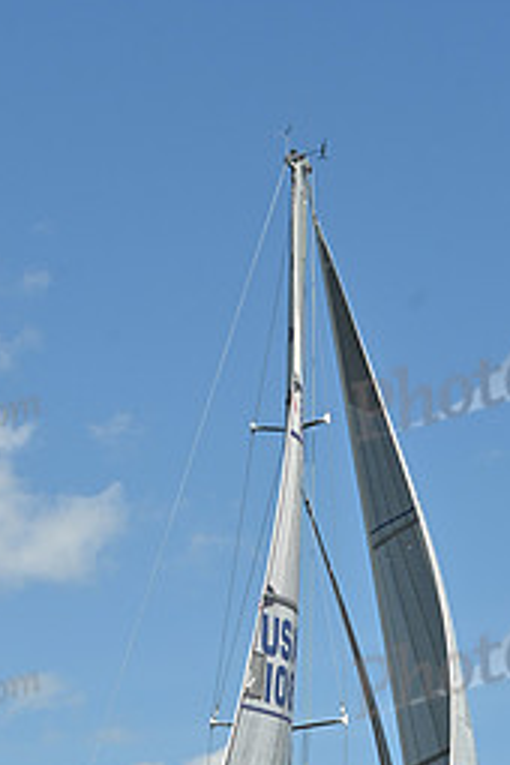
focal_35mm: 159
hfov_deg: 8.6
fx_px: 3378
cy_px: 840
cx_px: 196
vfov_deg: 12.7
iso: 250
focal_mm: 70
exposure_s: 1/1250
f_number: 8
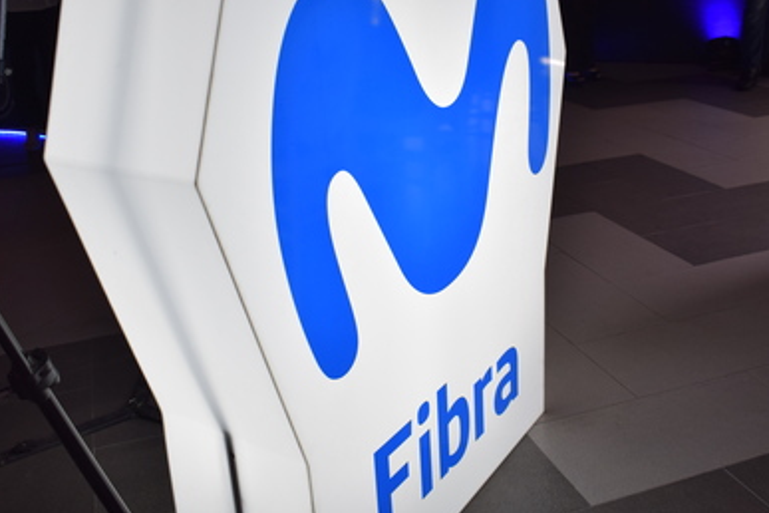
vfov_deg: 32.8
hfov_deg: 47.8
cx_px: 382
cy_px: 196
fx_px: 868
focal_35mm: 41
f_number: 6.3
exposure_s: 1/160
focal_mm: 21
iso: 400
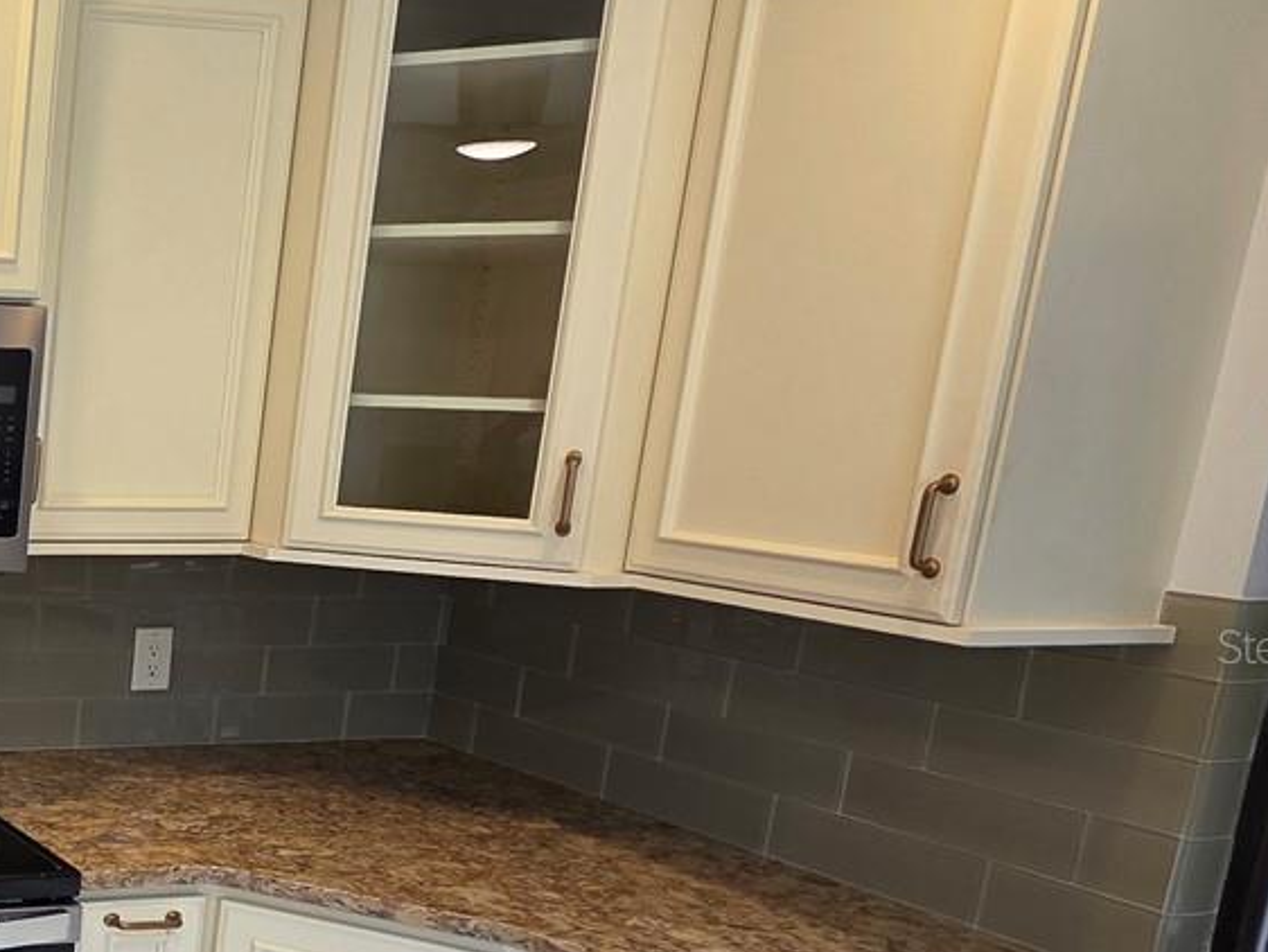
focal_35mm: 37
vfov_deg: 38.2
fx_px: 1356
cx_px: -375
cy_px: 645
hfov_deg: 35.0
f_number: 1.9
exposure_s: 1/120
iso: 100
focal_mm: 2.2
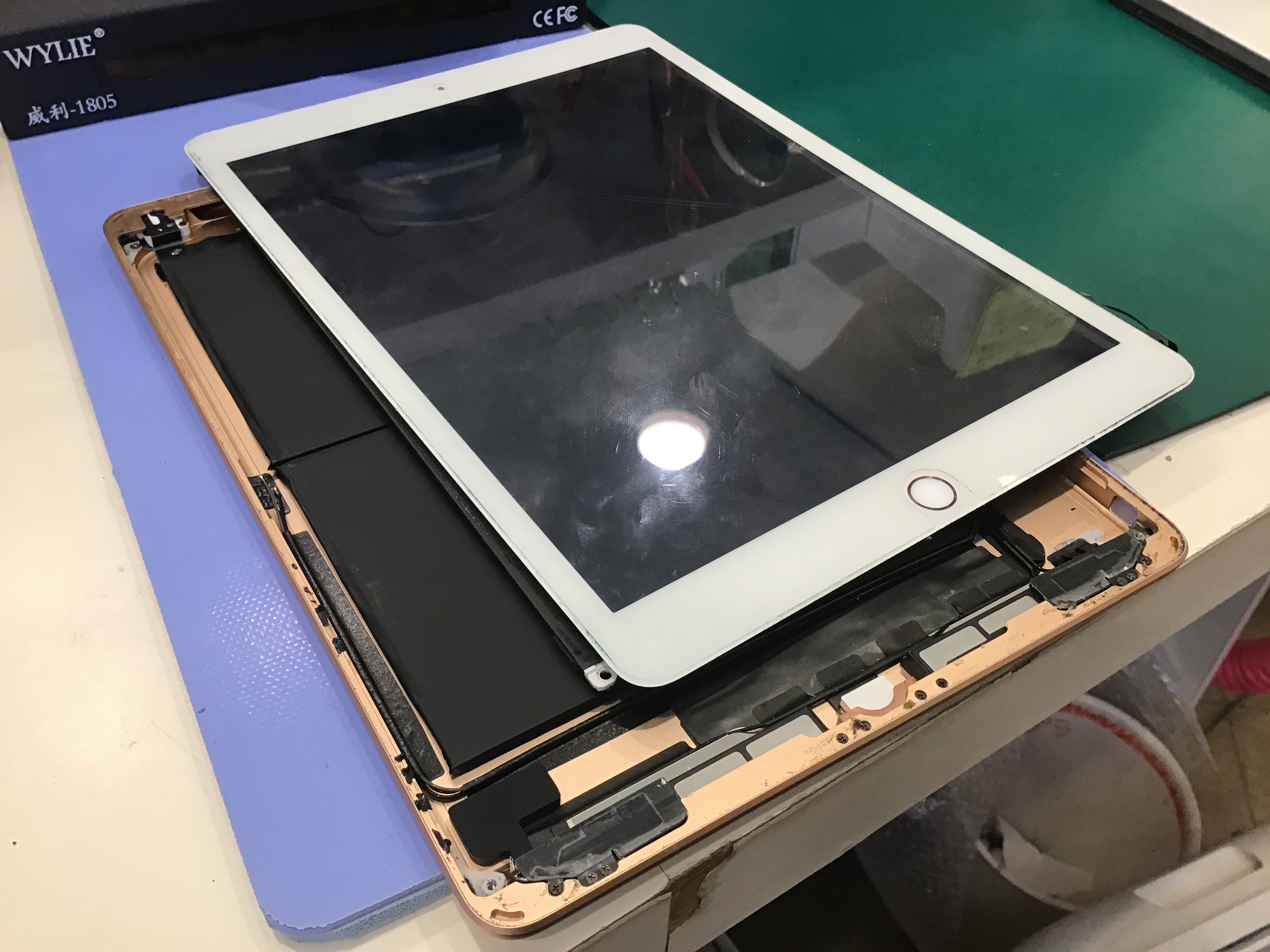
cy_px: 476
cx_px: 635
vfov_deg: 45.4
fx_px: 1137
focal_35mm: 31
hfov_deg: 58.4
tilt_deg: -46.3
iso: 40
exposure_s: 1/30
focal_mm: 3.3
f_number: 2.4
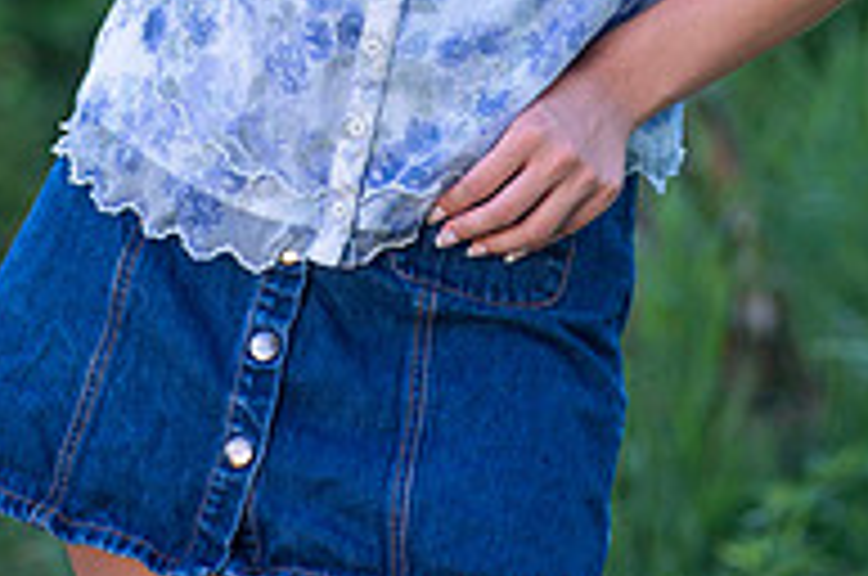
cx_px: 477
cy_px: -432
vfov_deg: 4.6
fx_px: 7029
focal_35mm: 292
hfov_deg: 7.1
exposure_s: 1/200
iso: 160
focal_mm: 125
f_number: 4
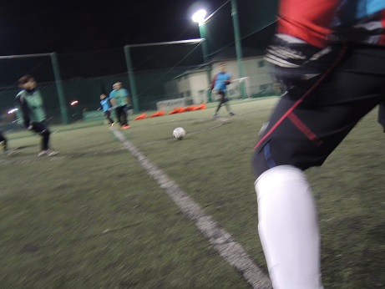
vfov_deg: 56.8
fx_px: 267
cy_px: 144
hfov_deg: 71.6
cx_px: 192
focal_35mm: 24
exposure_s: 1/30
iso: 800
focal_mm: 4.3
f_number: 2.2
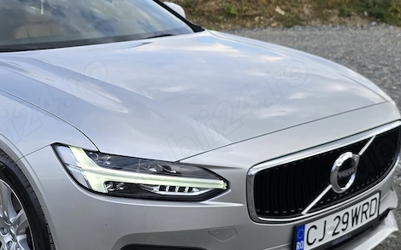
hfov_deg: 38.2
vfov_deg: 24.8
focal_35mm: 52
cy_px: 143
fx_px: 568
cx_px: 115
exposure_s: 1/304
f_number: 1.7
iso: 12
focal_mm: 6.3
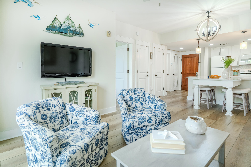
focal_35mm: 18
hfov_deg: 88.4
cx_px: 126
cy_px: 84
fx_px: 129
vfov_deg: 65.9
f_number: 6.3
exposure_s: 1/80
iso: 200
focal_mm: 18.5
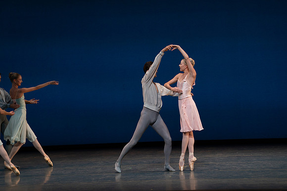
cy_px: 96
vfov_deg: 6.9
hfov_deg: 10.3
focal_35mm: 200
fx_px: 1595
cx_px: 144
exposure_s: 1/500
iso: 3200
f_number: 8
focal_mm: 200
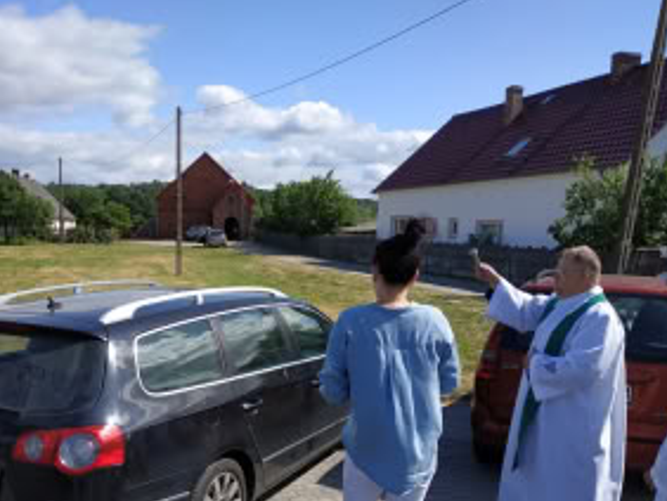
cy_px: 345
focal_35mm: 34
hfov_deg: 53.5
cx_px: 263
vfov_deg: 41.2
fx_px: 656
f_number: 1.9
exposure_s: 1/2486
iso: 125
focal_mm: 3.94
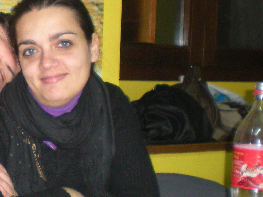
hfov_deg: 19.1
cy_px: 86
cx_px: -39
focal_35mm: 98
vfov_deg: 15.1
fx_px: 744
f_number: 3.1
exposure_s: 1/60
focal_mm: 6.3
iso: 227
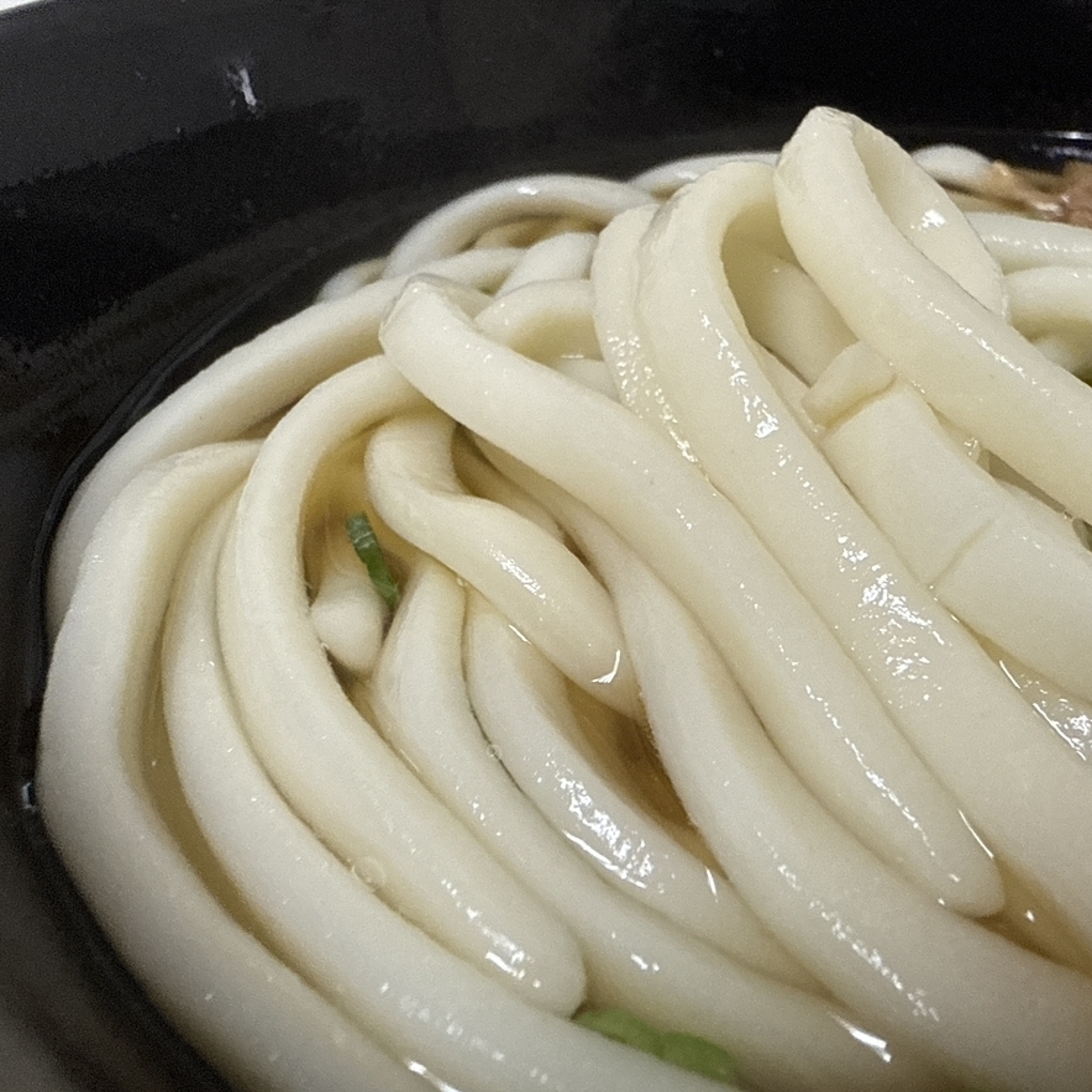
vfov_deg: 54.0
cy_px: 551
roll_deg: +1.8
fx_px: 1071
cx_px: 673
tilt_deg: -38.5
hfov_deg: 53.5
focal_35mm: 30
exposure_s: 1/60
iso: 200
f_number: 2.2
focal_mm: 2.22
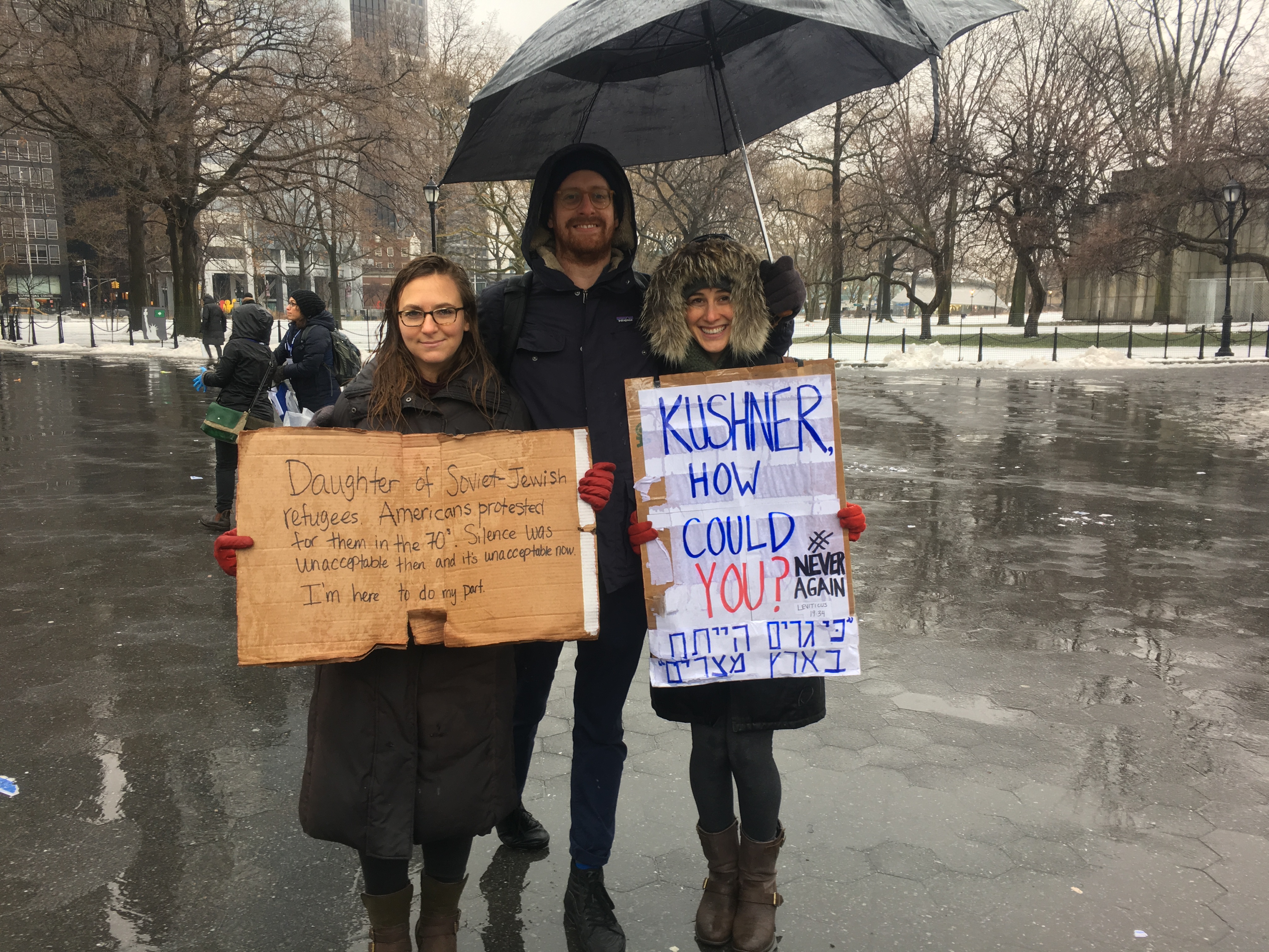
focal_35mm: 29
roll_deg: -1.8
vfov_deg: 48.2
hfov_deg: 61.7
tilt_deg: -9.7
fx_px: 1063
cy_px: 476
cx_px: 634
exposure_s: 1/40
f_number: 2.2
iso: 32
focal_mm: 4.15
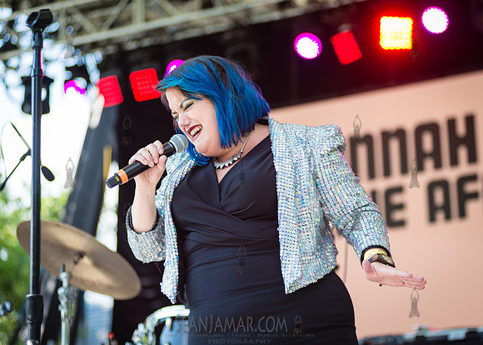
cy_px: 177
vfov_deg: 15.1
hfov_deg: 21.1
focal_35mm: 95
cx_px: 266
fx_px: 1298
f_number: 2.8
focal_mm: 86
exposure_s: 1/640
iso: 200
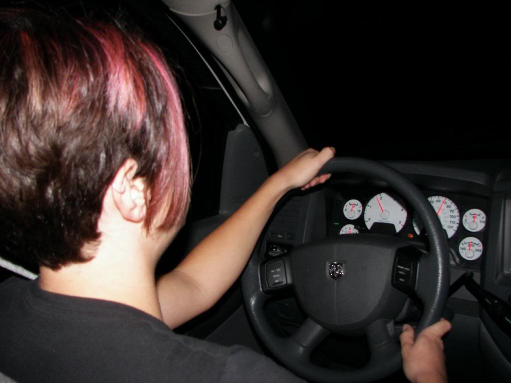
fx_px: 531
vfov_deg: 39.7
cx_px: 256
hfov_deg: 51.4
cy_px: 192
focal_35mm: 36
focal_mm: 6
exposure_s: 1/30
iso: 100
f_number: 2.8
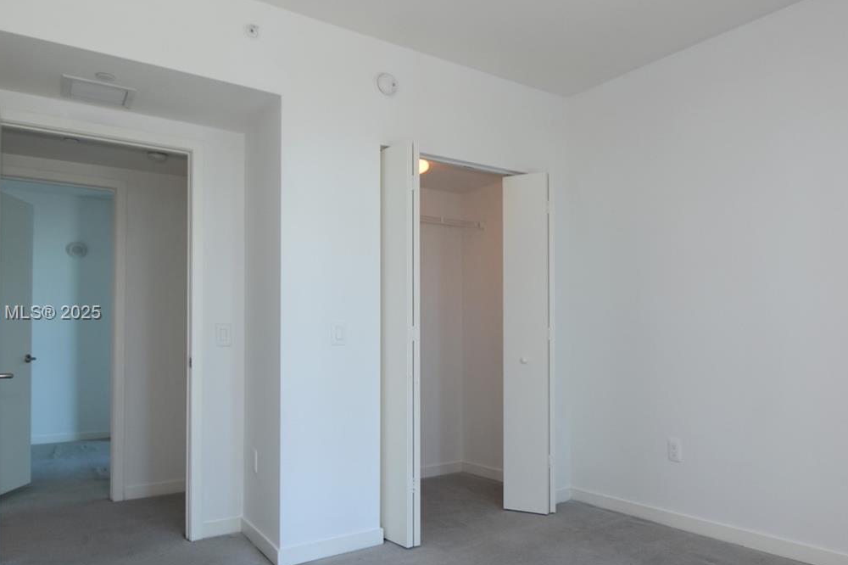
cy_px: 314
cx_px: 508
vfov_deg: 53.0
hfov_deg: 73.0
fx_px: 565
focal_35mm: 24
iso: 200
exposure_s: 1/60
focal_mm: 10
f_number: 5
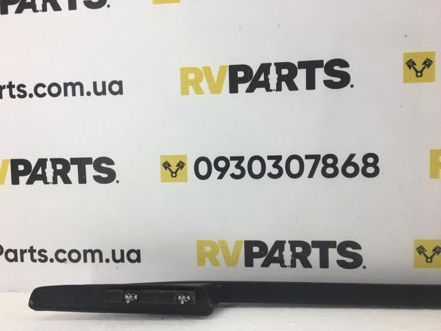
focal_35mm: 29
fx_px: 369
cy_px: 166
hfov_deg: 61.7
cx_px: 220
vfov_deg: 48.2
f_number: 2.2
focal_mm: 4.15
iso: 40
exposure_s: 1/100
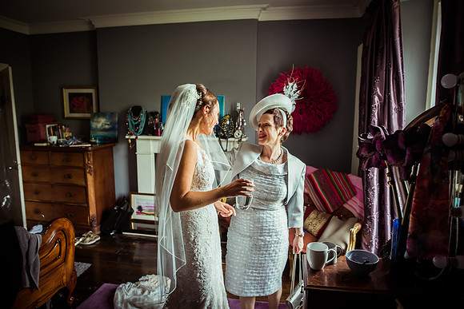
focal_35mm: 24
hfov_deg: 73.7
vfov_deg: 53.2
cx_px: 232
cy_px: 154
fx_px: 309
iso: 900
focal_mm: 24
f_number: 3.2
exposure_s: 1/125
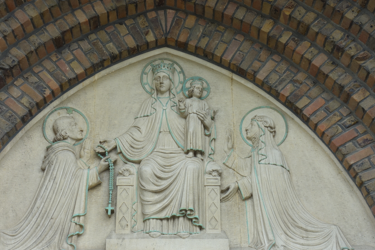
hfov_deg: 33.9
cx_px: 167
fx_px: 615
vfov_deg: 23.0
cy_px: 144
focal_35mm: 59
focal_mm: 15.1
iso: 125
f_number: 4
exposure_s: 1/200
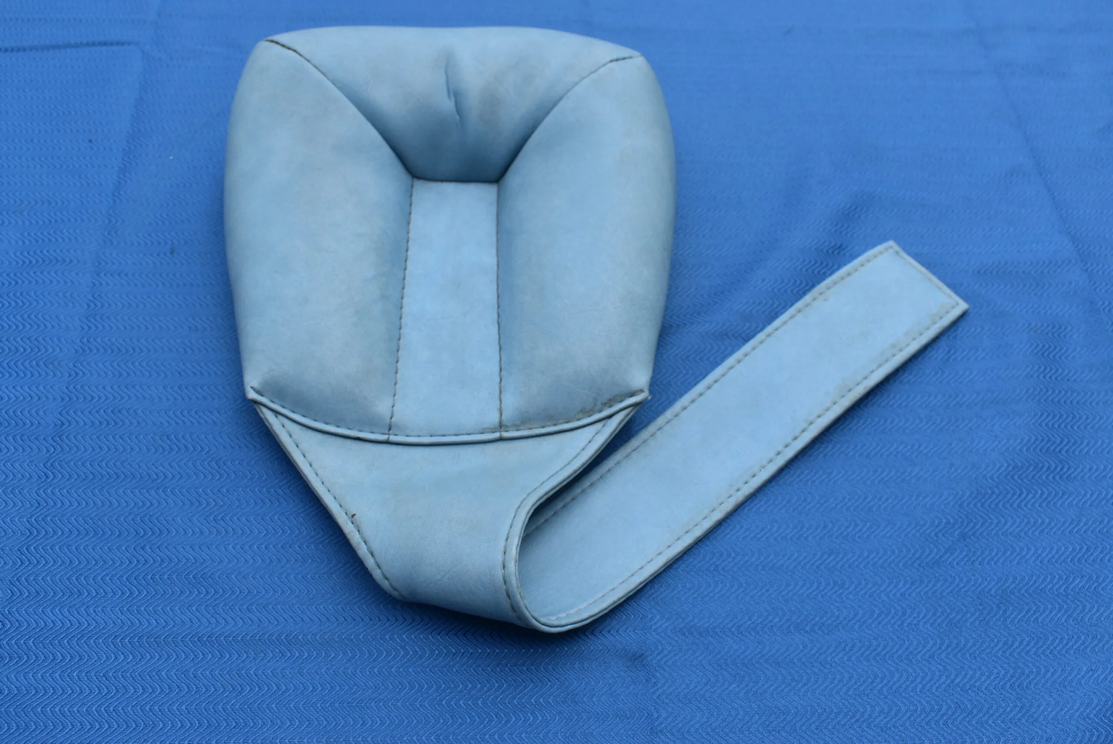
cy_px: 372
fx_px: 1067
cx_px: 556
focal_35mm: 34
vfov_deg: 38.4
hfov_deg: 55.1
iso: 100
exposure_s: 1/250
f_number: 8
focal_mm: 23
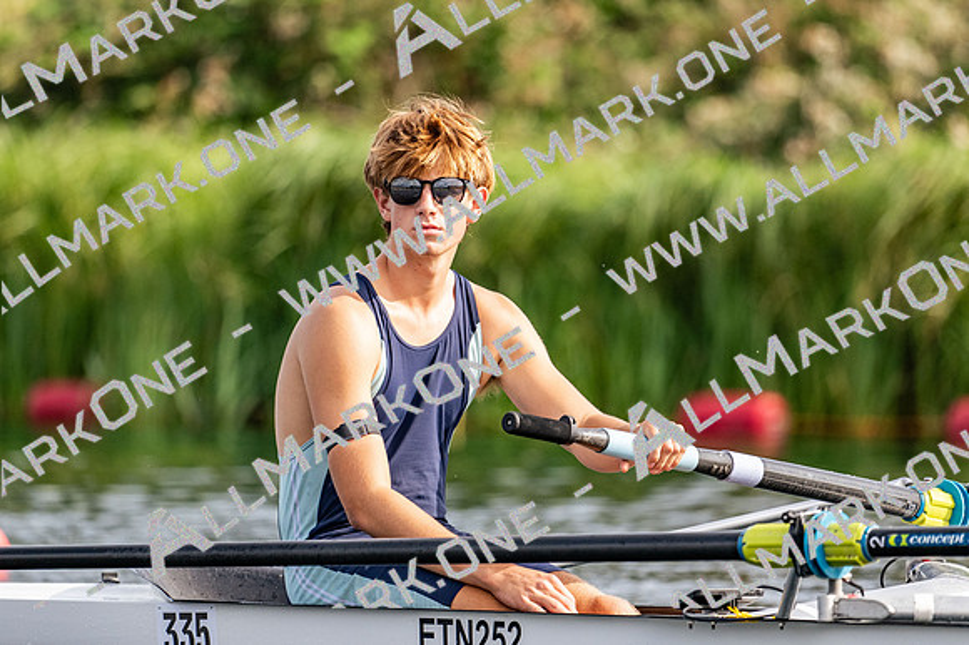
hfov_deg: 3.4
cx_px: 484
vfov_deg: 2.3
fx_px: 16140
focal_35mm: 600
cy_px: 322
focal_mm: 400
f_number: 4.5
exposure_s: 1/2500
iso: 640
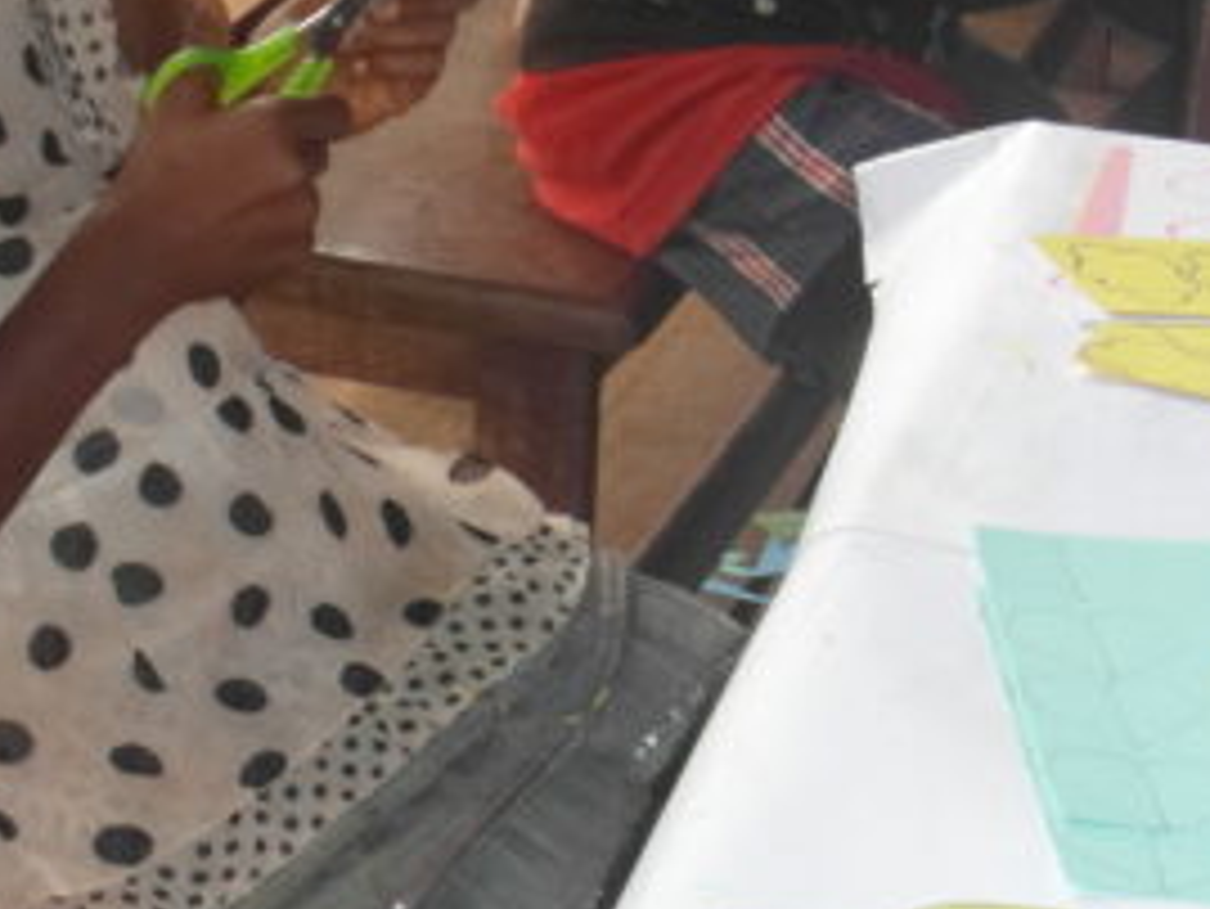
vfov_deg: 12.7
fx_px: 4092
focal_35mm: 117
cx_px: 49
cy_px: 351
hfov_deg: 16.5
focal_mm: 6.8
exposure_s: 1/30
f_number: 3.6
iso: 120
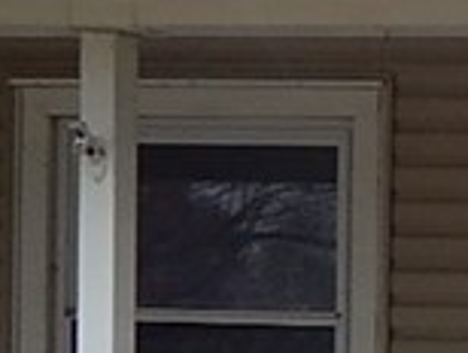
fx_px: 2519
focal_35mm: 186
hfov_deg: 8.7
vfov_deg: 7.8
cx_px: 1422
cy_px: 536
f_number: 3.2
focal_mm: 5.1
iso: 125
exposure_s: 1/100
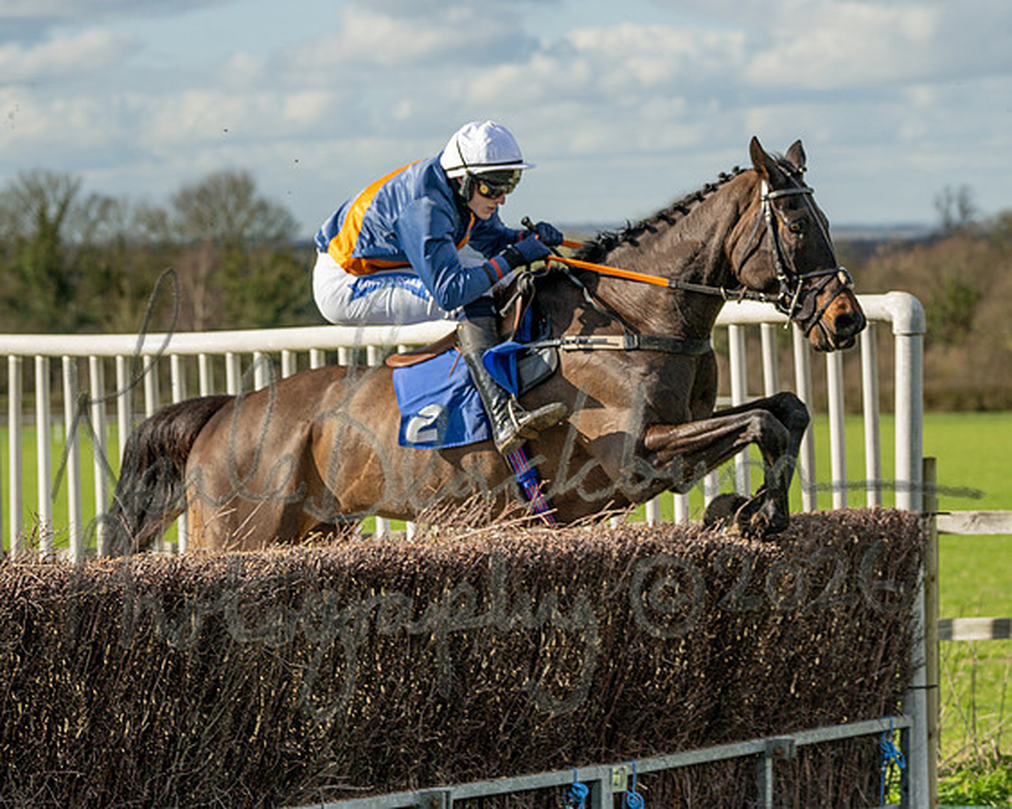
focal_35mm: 170
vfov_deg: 9.1
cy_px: 438
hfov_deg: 11.3
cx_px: 510
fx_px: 5095
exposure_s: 1/1600
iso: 200
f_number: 4
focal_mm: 92
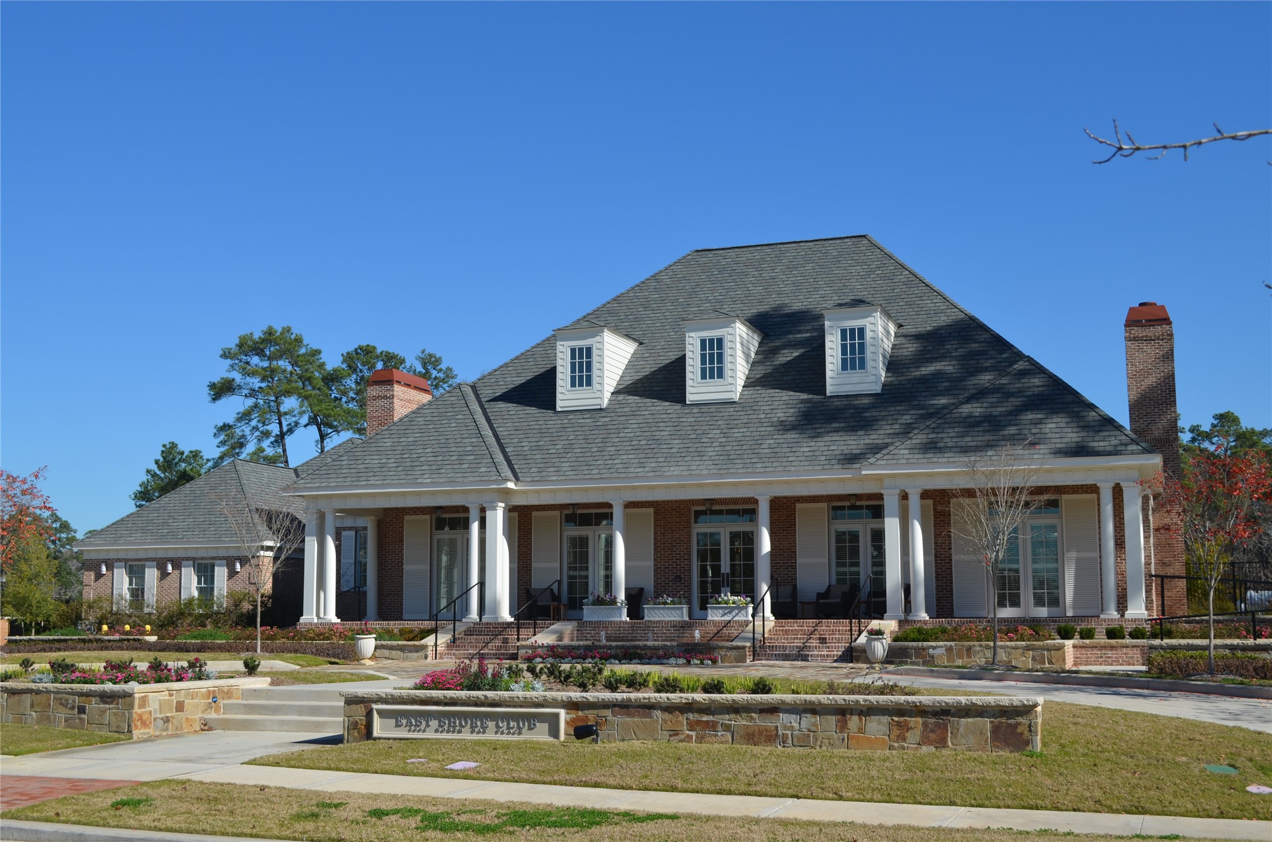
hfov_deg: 46.5
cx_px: 636
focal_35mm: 42
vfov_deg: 31.8
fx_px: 1481
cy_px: 421
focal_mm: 28
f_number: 9
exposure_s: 1/320
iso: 100
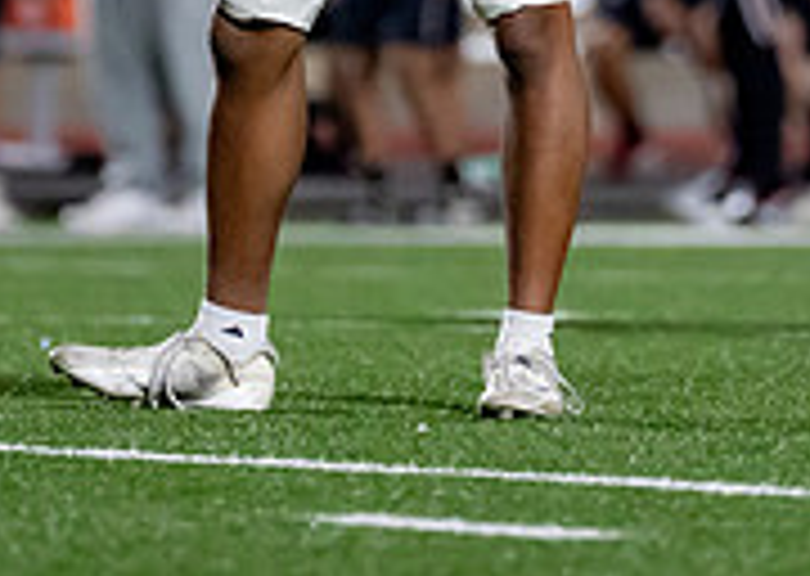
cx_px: 454
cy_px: -397
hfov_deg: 2.1
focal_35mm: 956
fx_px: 21959
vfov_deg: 1.5
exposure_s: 1/1250
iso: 3200
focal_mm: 200
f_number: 2.8
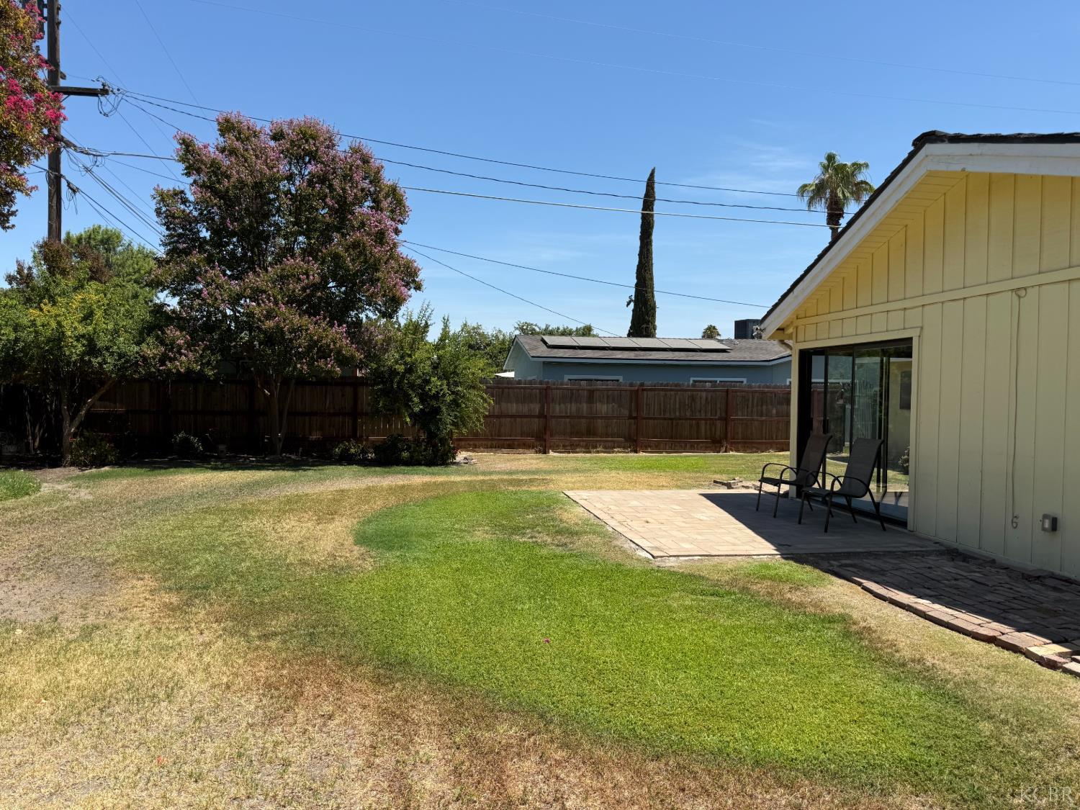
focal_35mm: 24
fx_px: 749
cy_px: 405
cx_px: 540
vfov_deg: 56.8
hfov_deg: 71.6
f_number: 1.78
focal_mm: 6.76
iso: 80
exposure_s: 1/4167
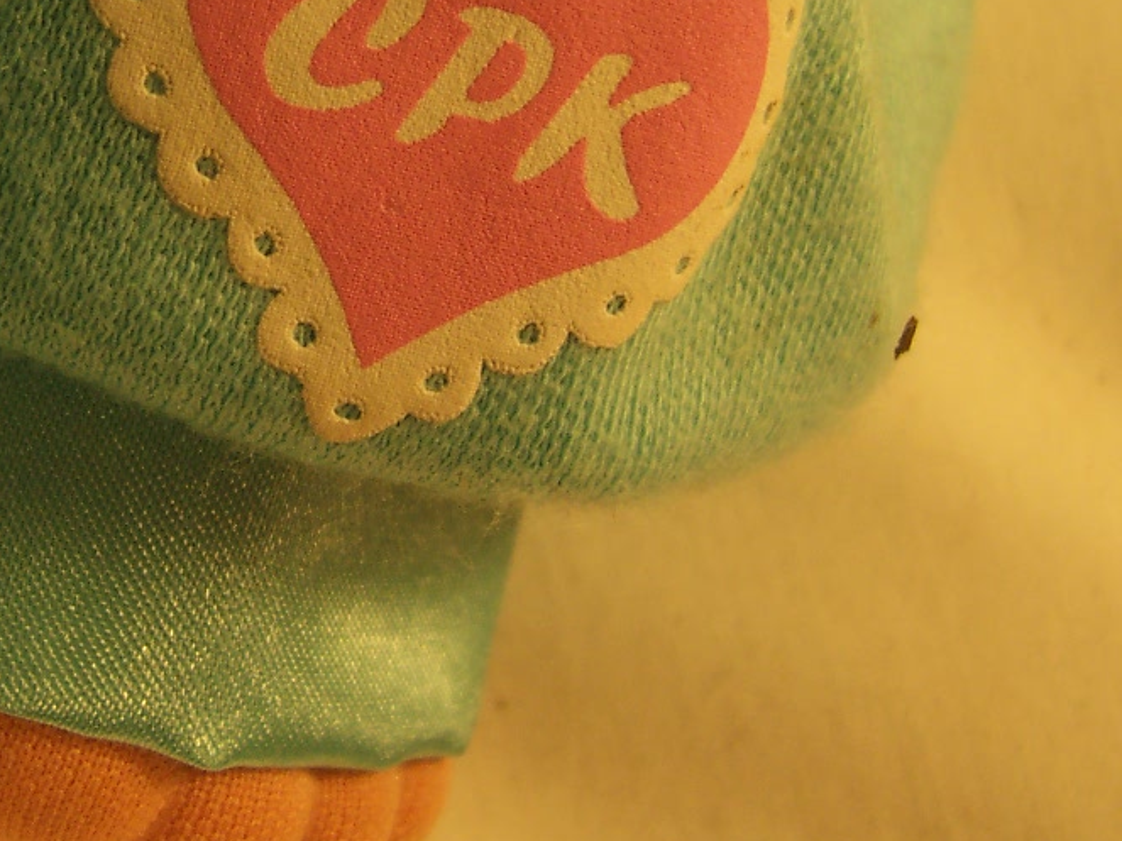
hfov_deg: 28.6
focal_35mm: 67
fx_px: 2171
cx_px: 296
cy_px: 107
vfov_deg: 21.5
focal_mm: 5.6
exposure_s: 1/180
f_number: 2.8
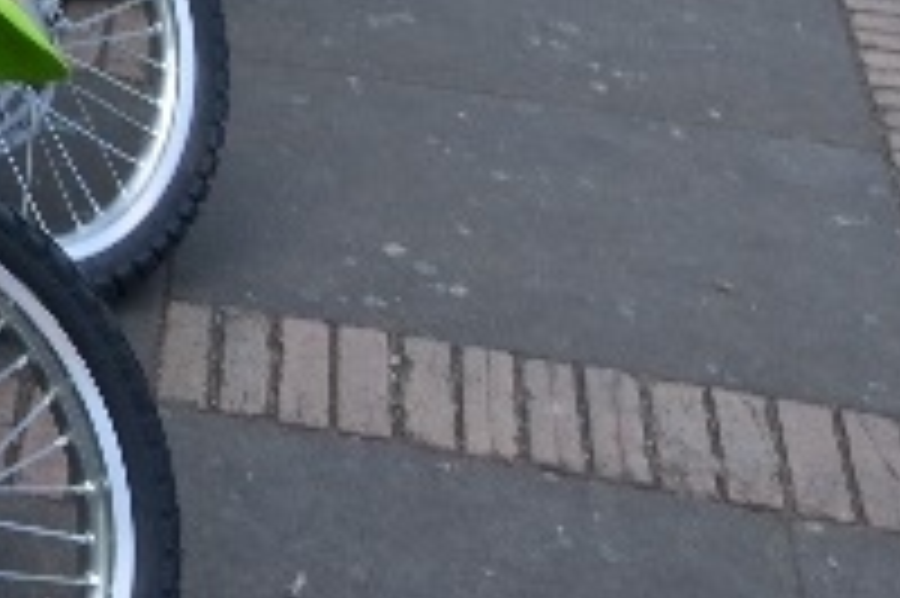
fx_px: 3322
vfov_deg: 9.5
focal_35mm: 133
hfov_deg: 12.4
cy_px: -699
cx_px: -1224
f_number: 10
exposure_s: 1/80
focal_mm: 18
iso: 200
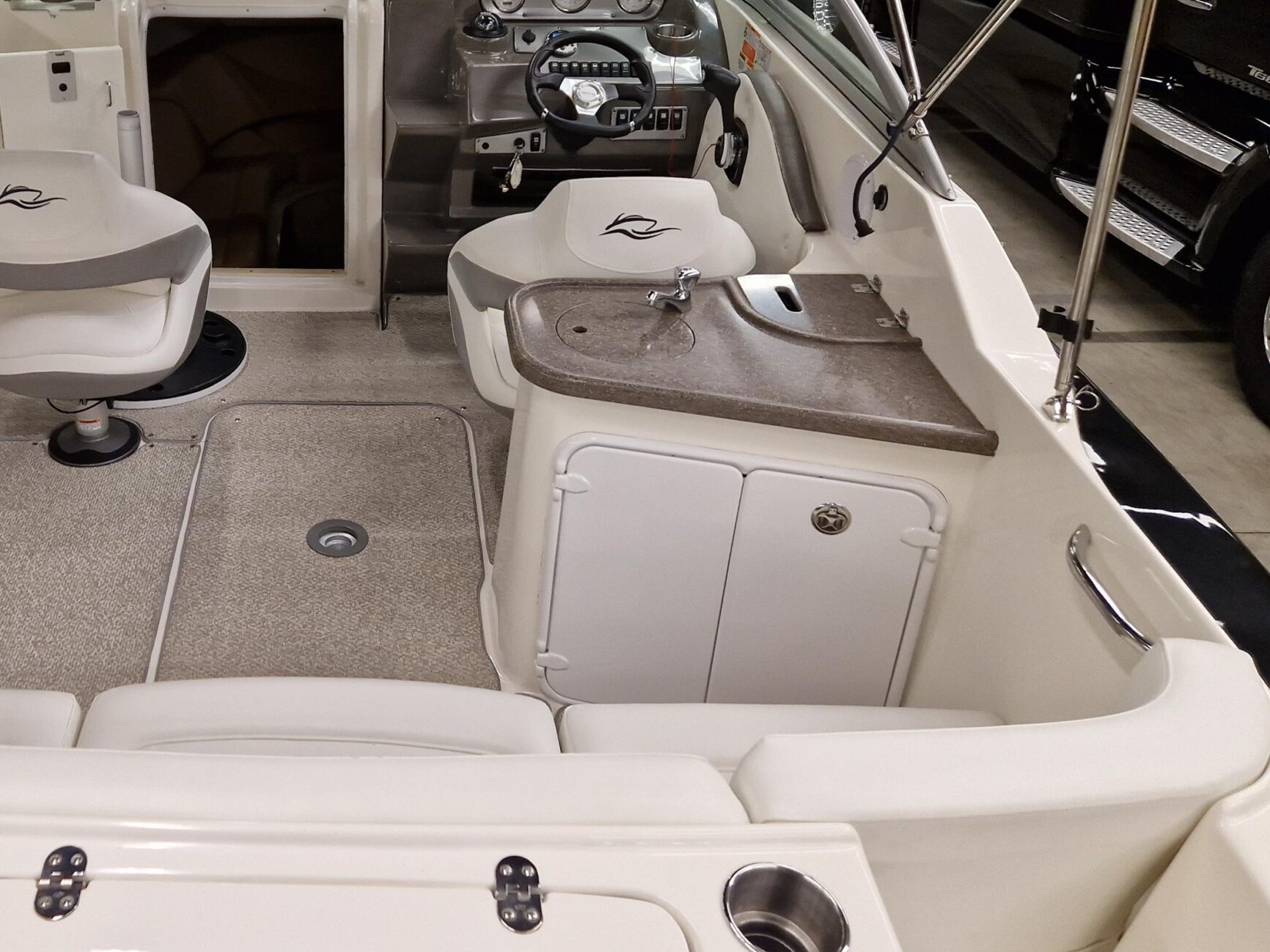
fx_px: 1247
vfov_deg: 41.5
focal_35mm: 34
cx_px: 345
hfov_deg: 52.0
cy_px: 355
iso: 50
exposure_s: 1/180
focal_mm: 5.4
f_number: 1.8
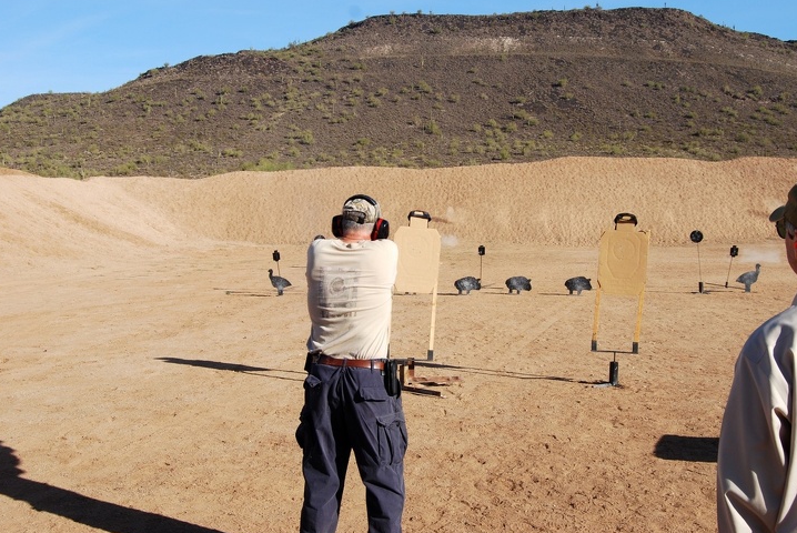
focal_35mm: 43
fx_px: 953
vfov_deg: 31.2
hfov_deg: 45.4
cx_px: 424
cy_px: 250
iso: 100
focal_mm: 26
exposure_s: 1/250
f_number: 8
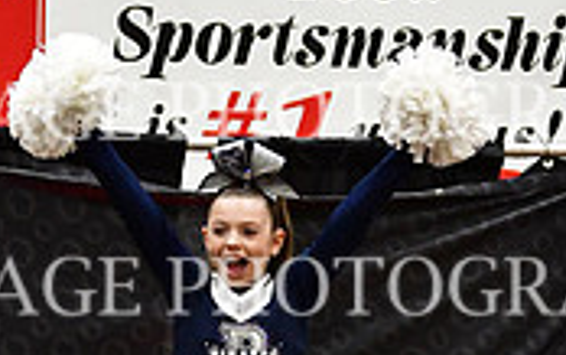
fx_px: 10589
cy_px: 899
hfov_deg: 3.1
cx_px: 145
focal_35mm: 686
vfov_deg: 1.9
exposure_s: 1/500
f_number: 3.5
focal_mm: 135
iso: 4000
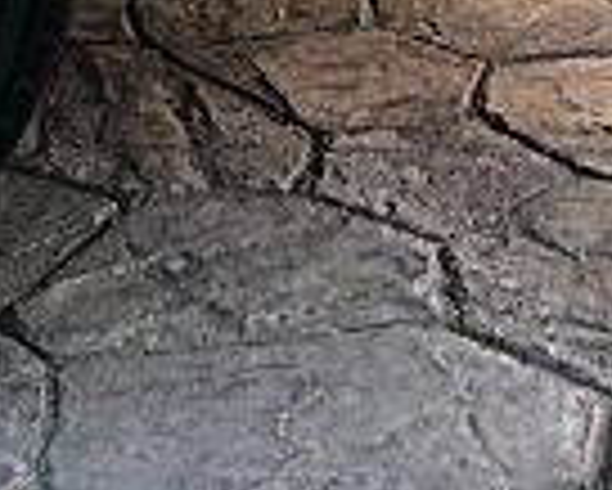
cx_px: -238
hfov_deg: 11.3
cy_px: -472
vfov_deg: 8.9
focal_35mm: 165
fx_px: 2991
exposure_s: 1/100
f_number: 2.8
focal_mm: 6.3
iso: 200
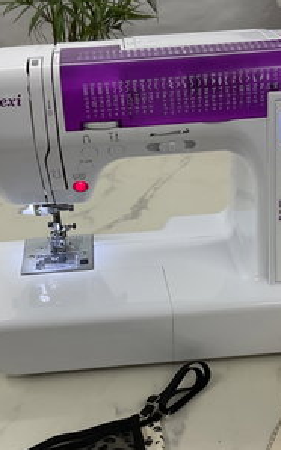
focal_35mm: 55
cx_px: 154
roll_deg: +6.8
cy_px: 288
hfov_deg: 23.5
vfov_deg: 36.6
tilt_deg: -34.0
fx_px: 675
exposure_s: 1/50
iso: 40
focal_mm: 3
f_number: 1.8
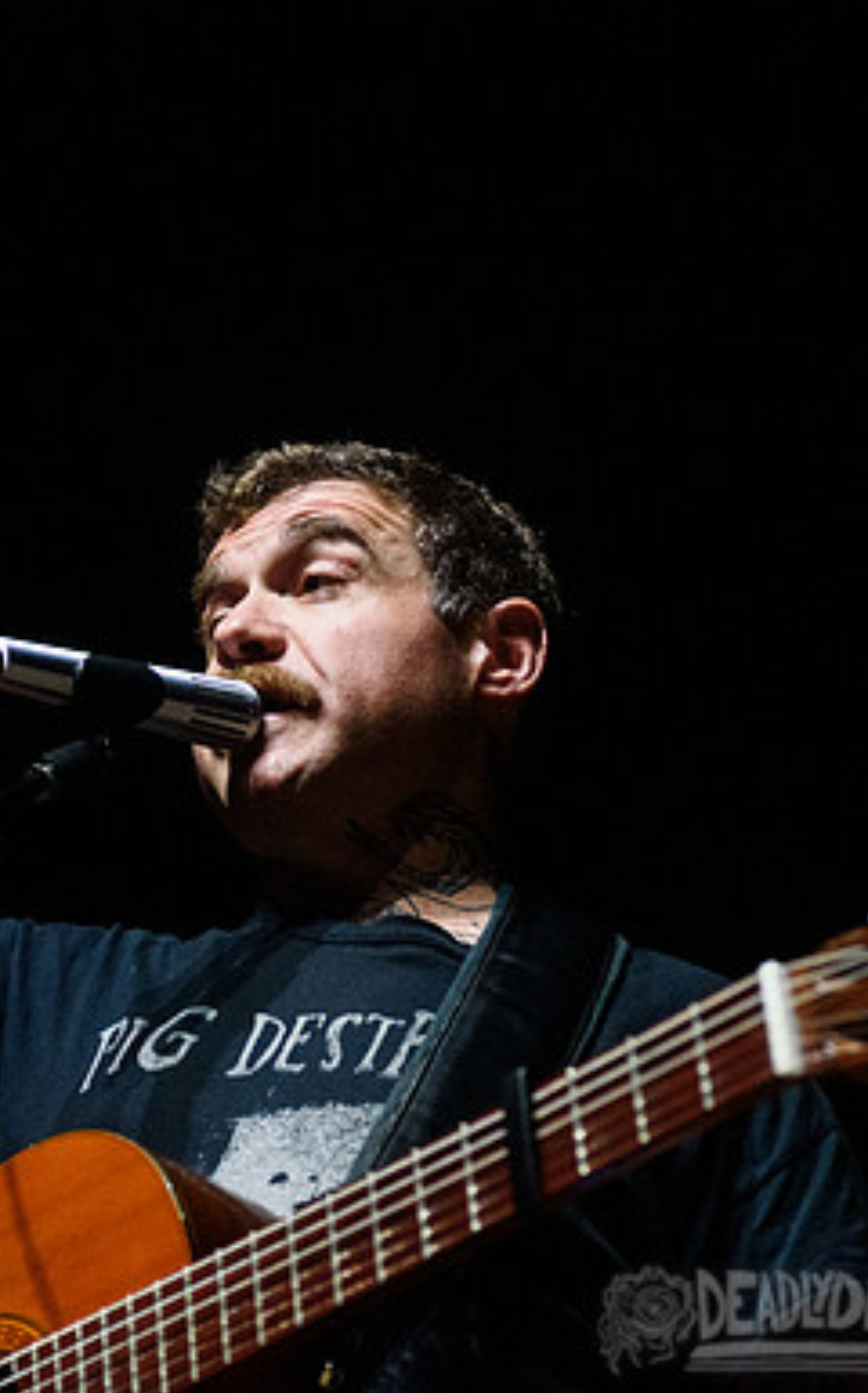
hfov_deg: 10.5
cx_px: -22
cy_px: 696
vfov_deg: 17.0
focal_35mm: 123
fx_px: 4664
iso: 6400
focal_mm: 80
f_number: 4
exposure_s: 1/125
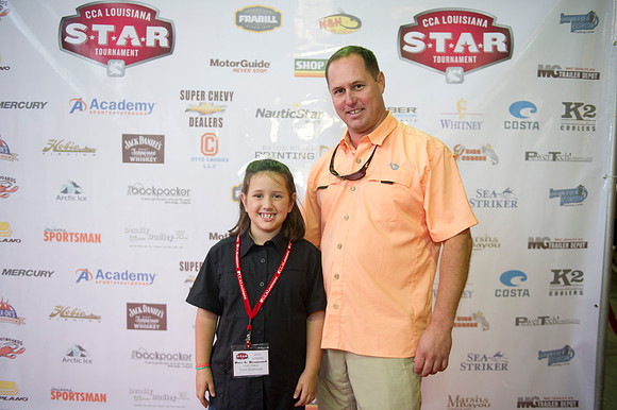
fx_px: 531
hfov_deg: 60.3
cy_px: 205
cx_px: 308
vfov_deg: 42.3
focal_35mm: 31
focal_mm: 31
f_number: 2.8
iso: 1000
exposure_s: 1/80
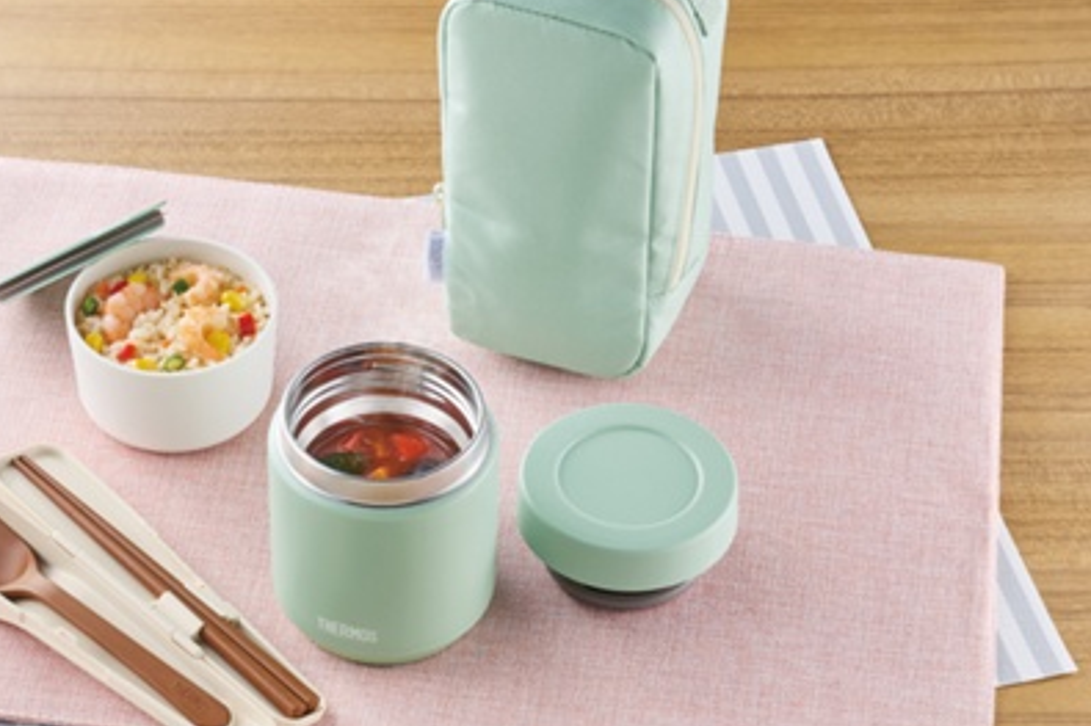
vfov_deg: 11.0
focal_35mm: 124
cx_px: 356
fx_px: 3756
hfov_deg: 16.5
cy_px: 378
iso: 80
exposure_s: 1/125
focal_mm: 70
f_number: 18
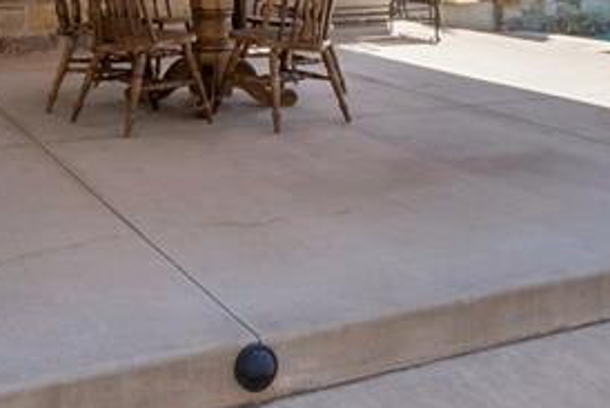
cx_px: 237
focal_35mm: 56
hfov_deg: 35.5
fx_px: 949
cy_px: -60
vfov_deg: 22.6
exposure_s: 1/40
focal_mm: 10
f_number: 22
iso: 200
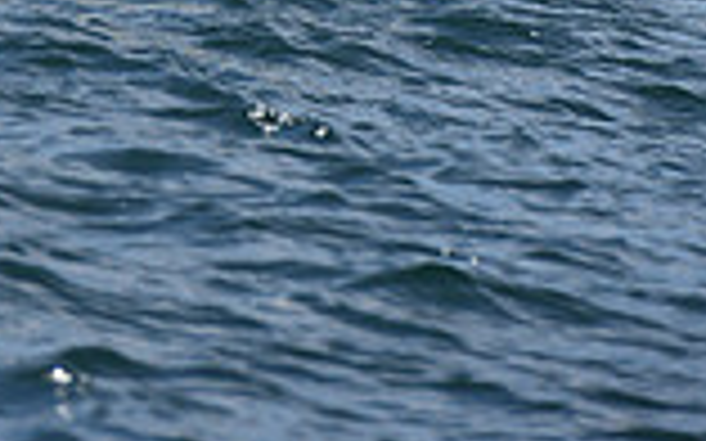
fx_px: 13002
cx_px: -25
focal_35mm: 676
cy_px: -850
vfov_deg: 1.9
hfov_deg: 3.1
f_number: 8
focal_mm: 180
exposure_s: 1/1600
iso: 250
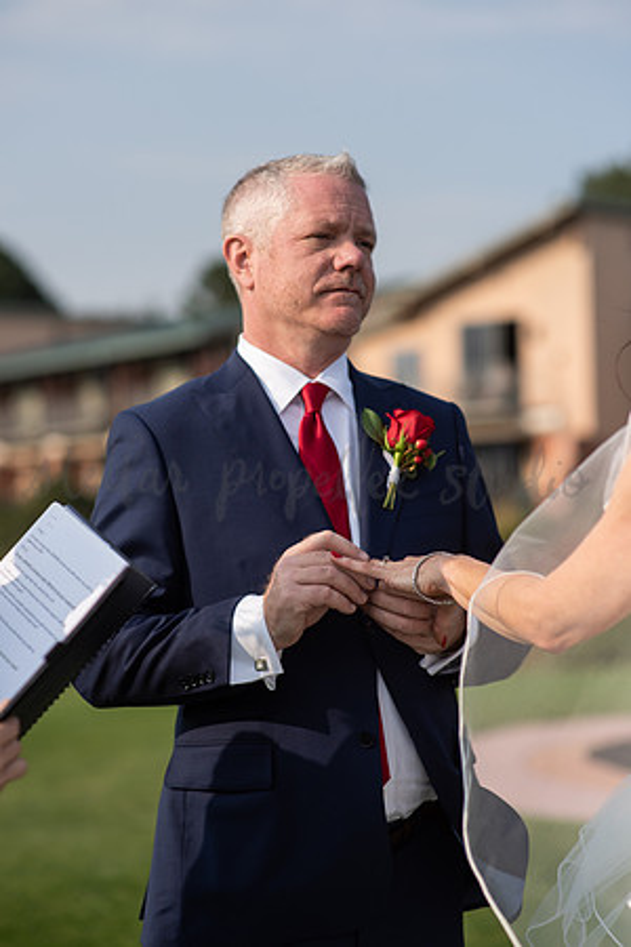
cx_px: 316
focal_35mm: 85
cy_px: 474
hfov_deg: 16.1
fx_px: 2235
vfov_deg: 23.9
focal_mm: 85
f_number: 2.5
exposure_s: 1/3200
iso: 160
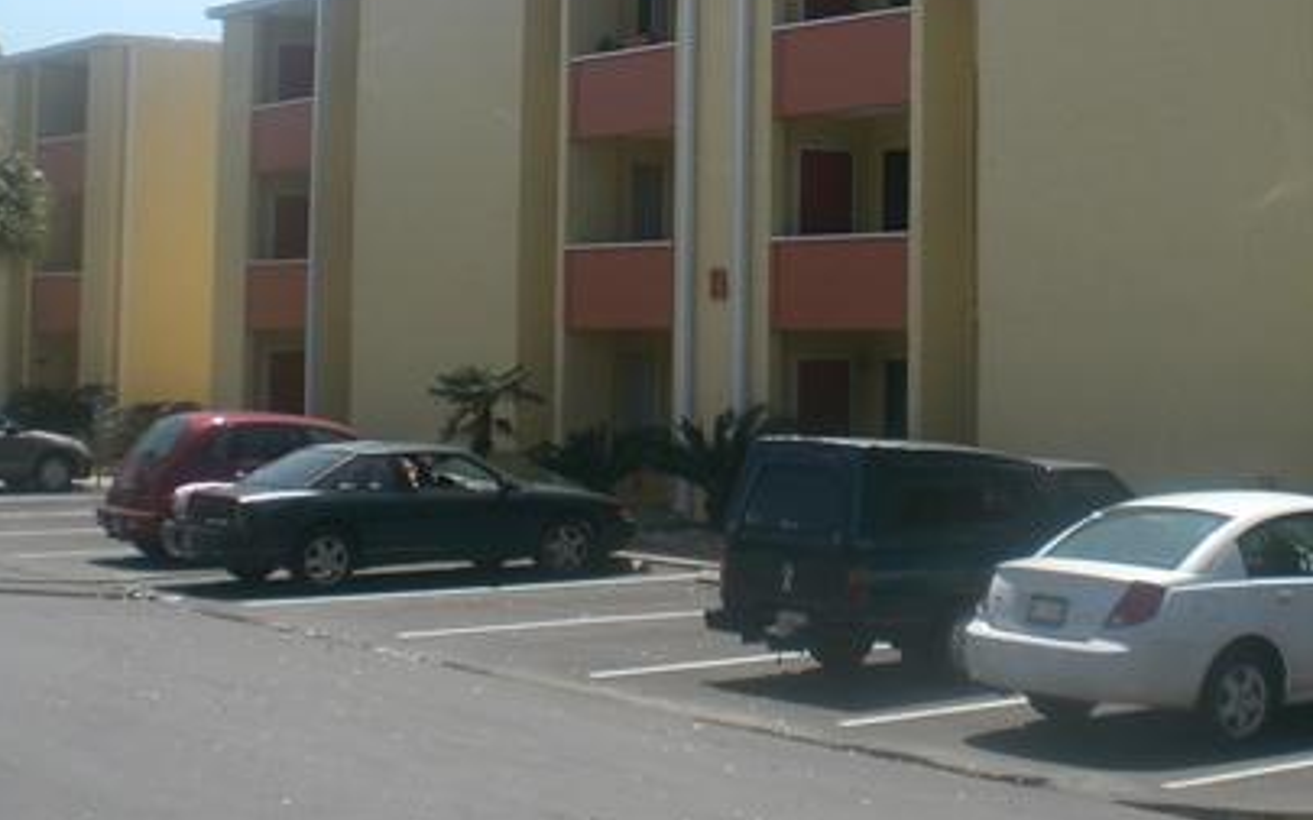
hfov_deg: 28.9
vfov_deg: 18.4
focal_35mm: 70
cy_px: 130
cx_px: 1005
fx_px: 2504
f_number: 4.4
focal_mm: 6.3
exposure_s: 1/400
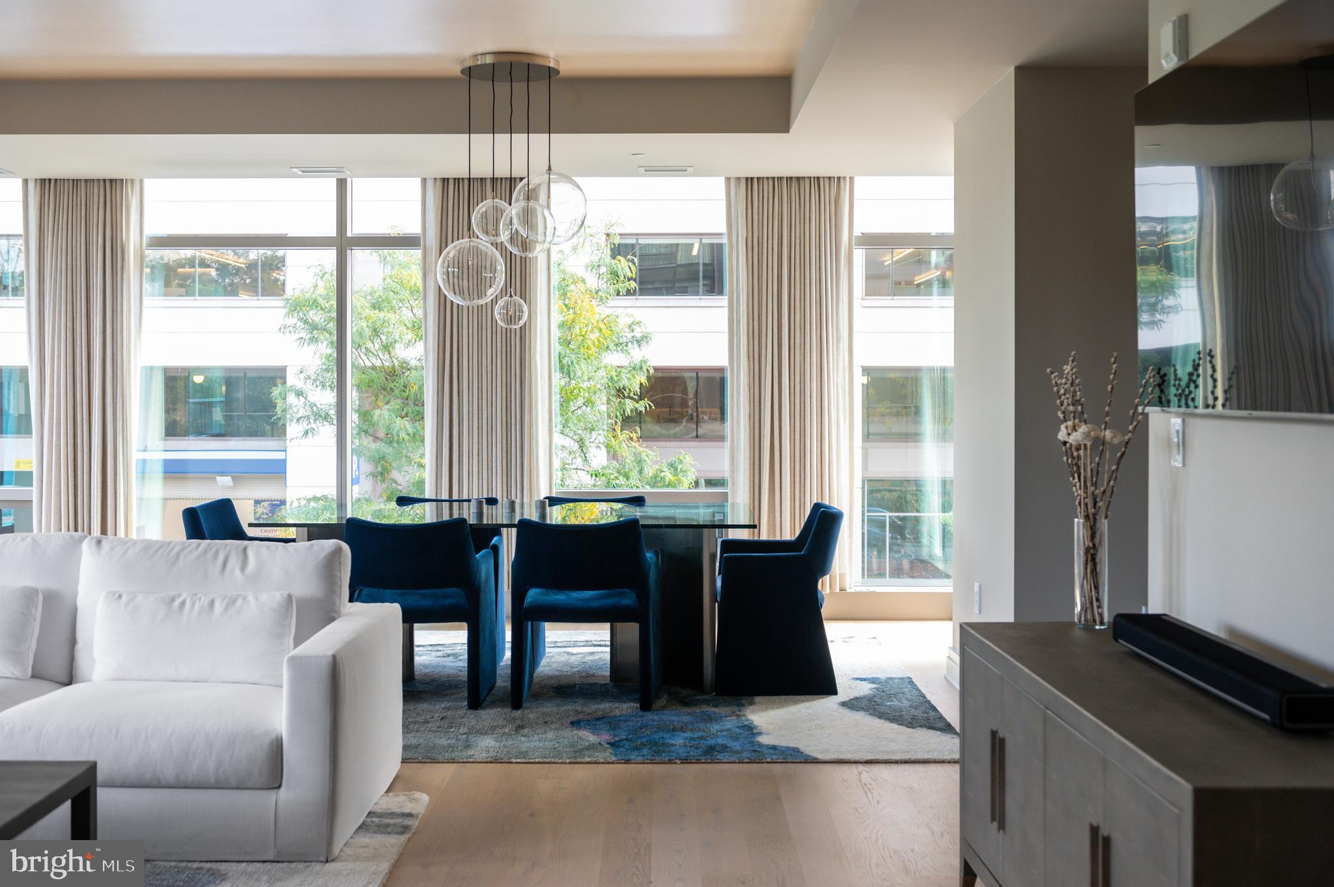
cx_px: 667
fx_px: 1407
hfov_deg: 50.7
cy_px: 444
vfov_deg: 35.0
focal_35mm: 38
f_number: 4
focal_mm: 38
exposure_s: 1/100
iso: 800
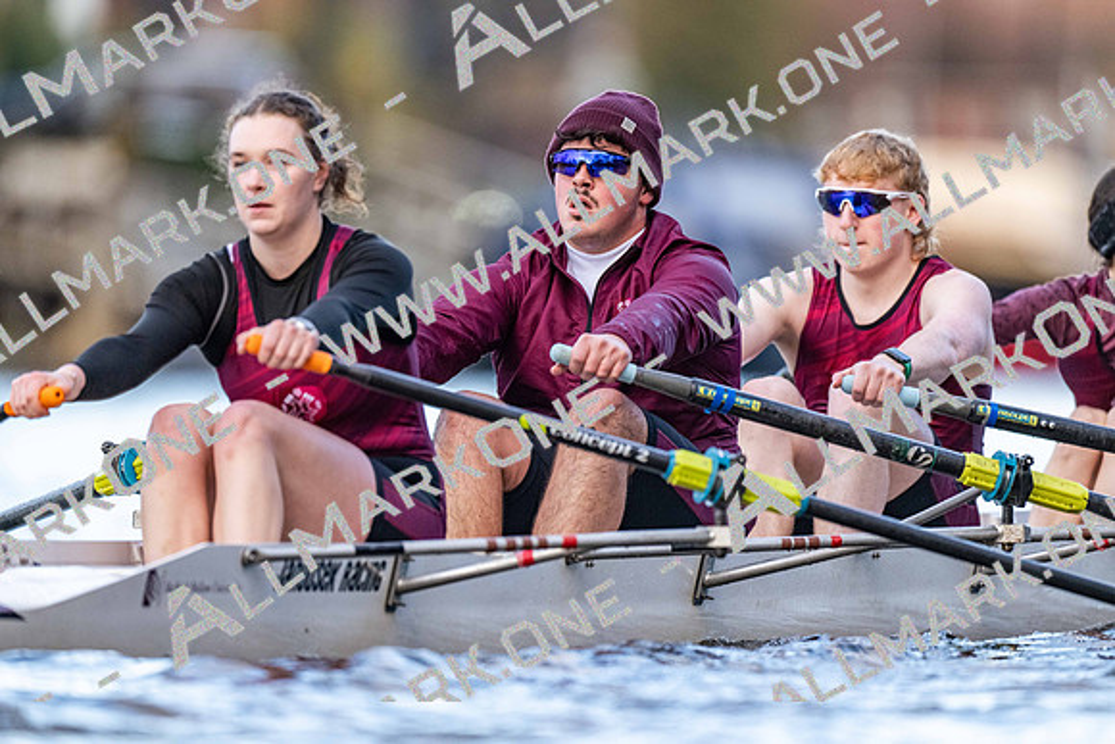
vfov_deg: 2.3
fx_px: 18587
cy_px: 372
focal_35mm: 600
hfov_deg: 3.4
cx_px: 558
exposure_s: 1/2500
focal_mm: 600
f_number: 4
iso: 3200
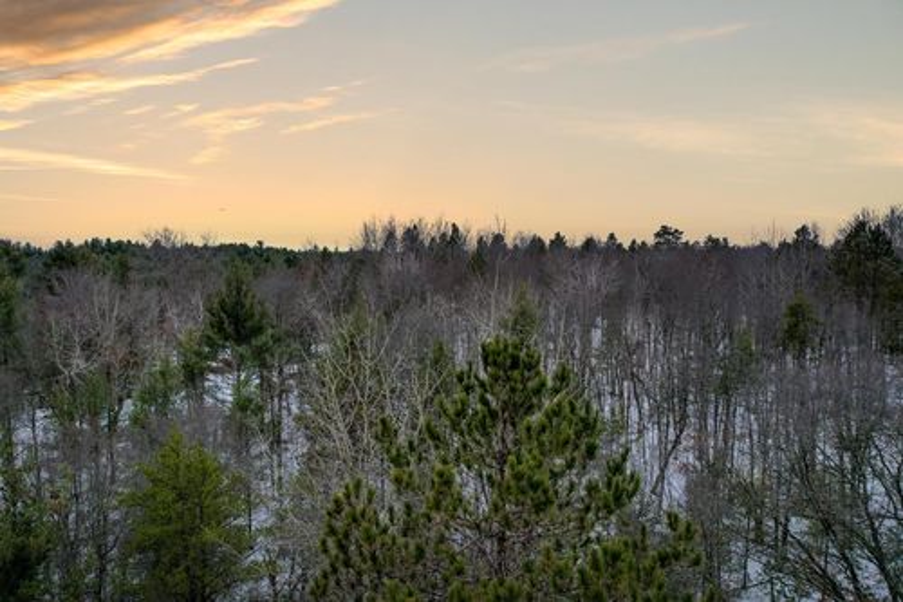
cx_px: 452
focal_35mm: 22
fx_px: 552
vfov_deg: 57.2
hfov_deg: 78.6
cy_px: 301
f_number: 2.8
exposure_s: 1/725
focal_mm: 8.38
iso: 100
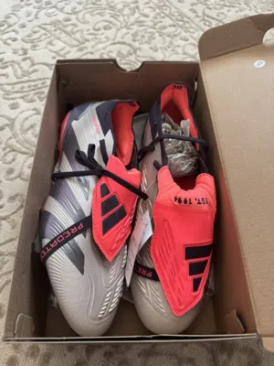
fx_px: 253
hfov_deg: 56.8
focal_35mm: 24
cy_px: 183
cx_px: 137
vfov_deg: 71.6
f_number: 1.78
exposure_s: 1/50
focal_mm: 6.76
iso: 320
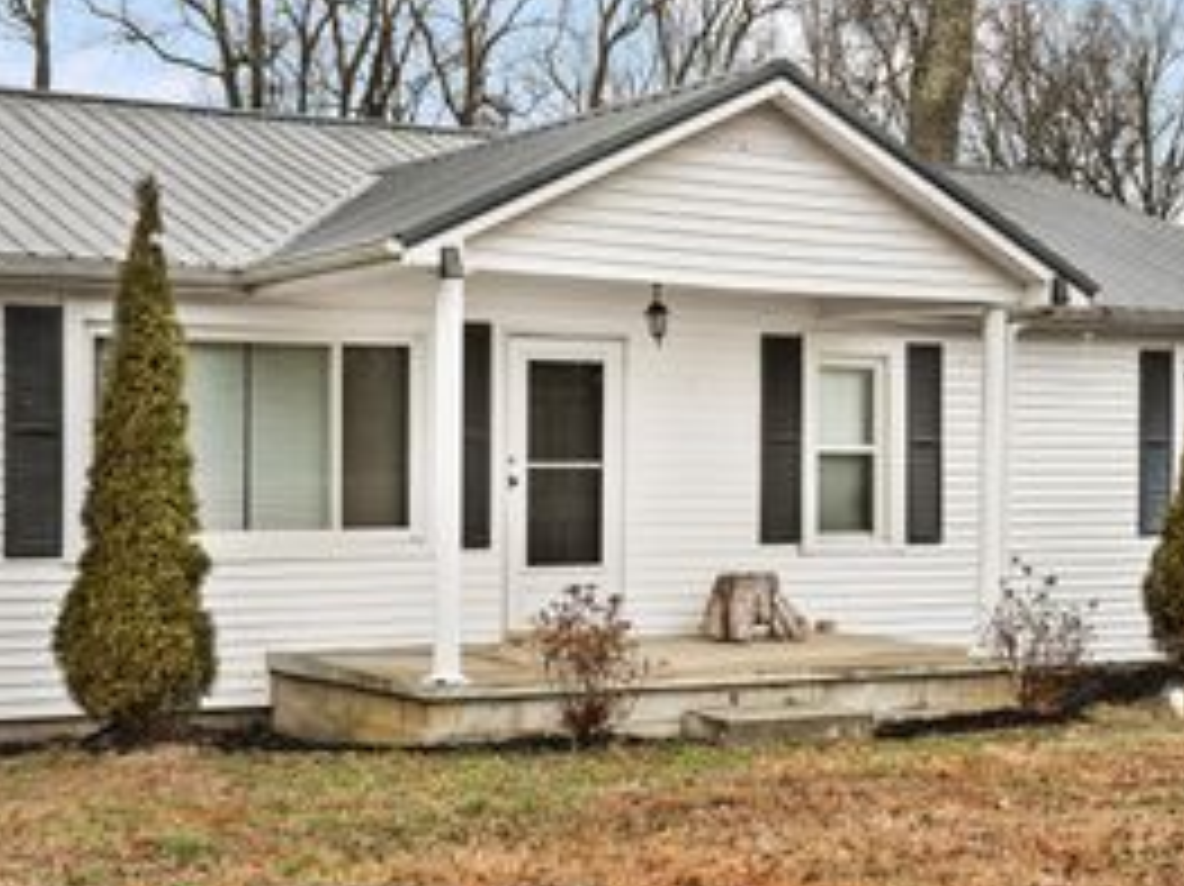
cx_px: 509
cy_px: 479
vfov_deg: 22.9
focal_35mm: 64
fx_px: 2188
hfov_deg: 30.2
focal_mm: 35
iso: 100
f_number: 8
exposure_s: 1/3
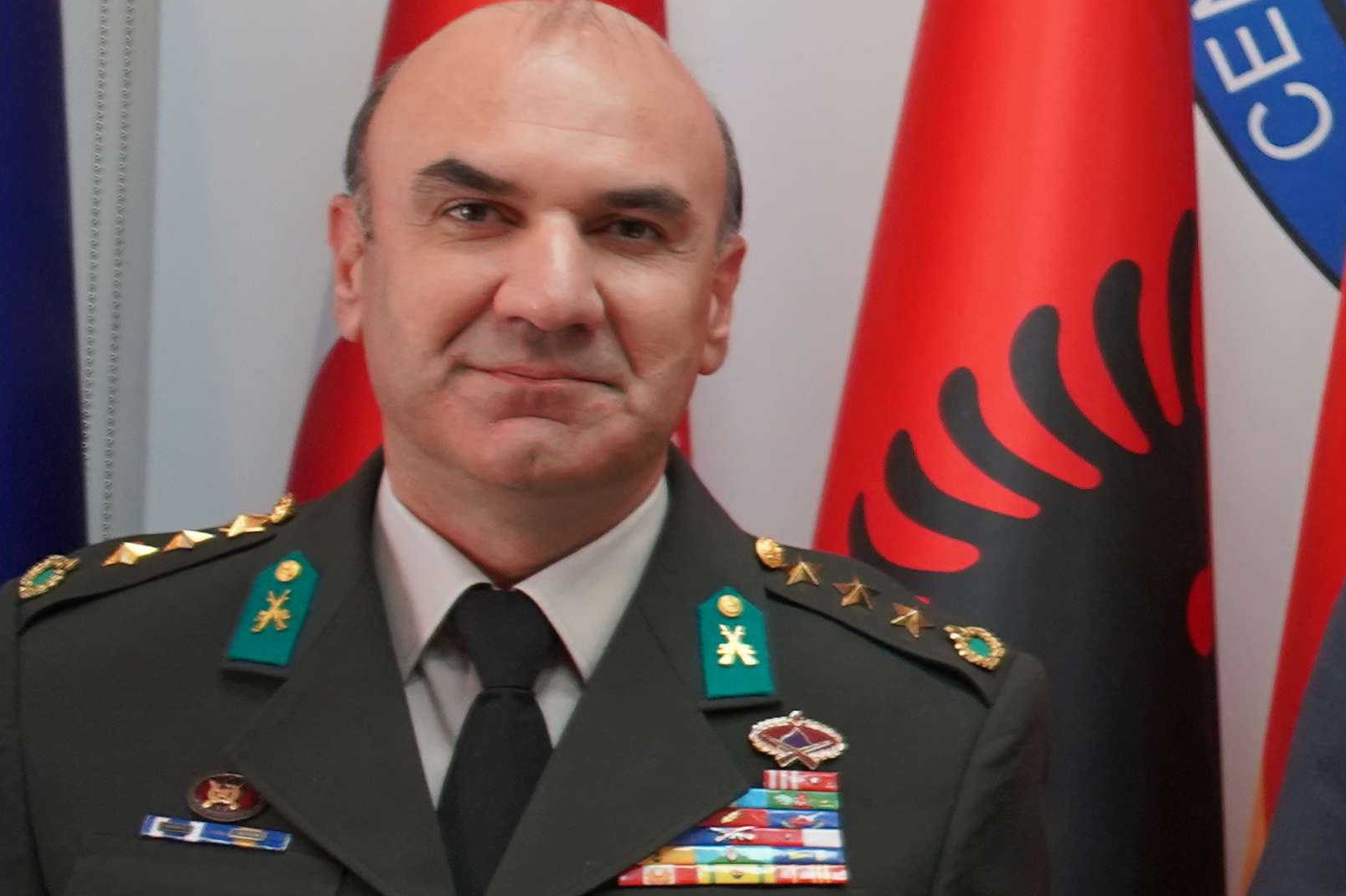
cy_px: 394
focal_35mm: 142
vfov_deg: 9.7
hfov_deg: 13.3
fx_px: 5308
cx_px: 2225
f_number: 4
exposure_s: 1/200
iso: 1000
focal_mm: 38
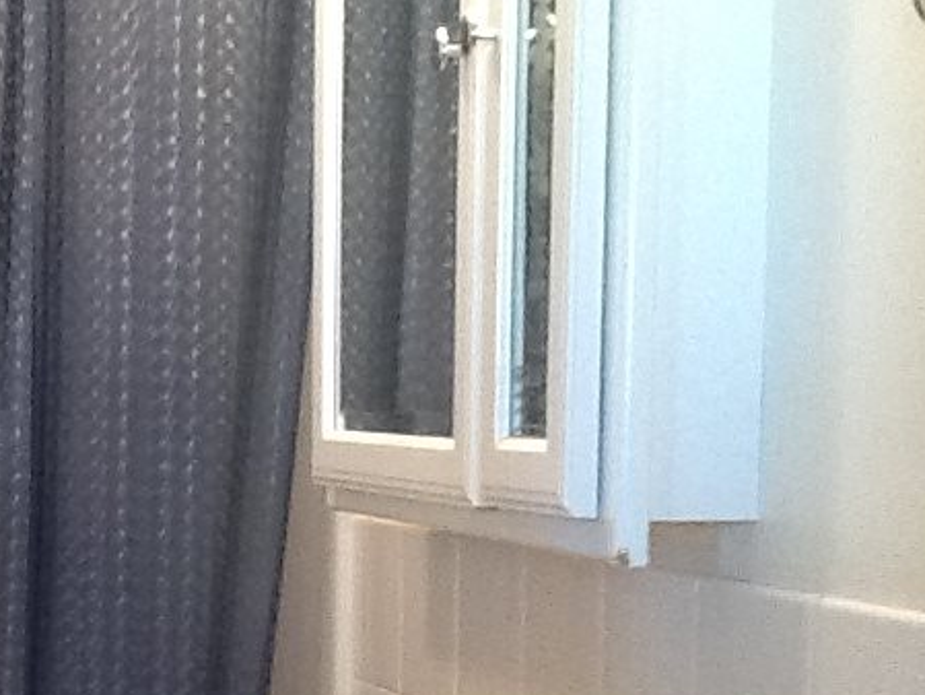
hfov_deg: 20.6
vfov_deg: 15.4
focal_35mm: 94
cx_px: 173
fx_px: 2513
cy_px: 707
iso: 200
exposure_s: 1/30
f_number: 2.4
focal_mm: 2.03
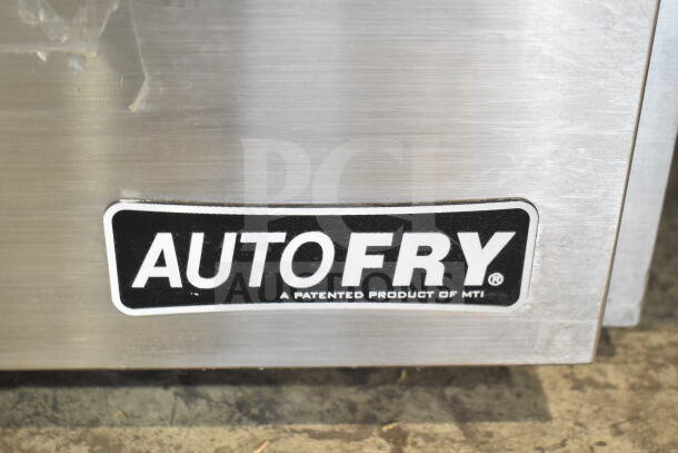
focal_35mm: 57
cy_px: 226
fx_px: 1074
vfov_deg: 23.8
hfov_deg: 35.0
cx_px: 339
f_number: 4.8
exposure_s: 1/60
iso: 1600
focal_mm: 38
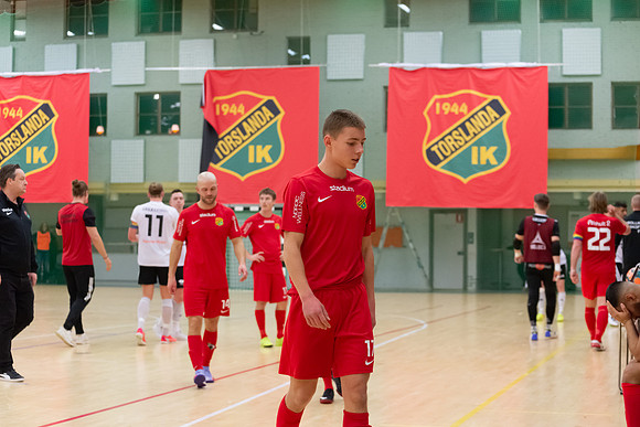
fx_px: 1375
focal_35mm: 77
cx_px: 320
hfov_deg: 26.2
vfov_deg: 17.6
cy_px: 214
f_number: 4.5
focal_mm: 75
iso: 3600
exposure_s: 1/640
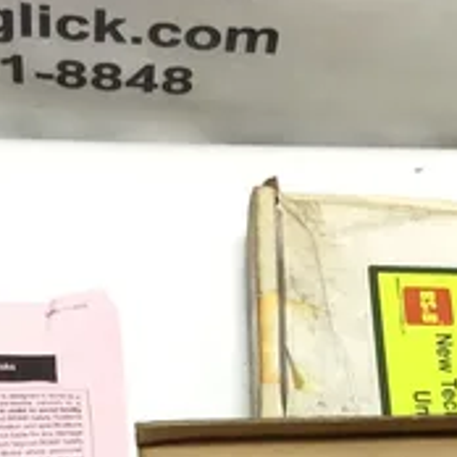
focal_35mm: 118
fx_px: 1762
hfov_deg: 14.8
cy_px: 703
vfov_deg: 13.8
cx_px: 239
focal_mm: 3.3
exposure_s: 1/153
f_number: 2.4
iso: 25
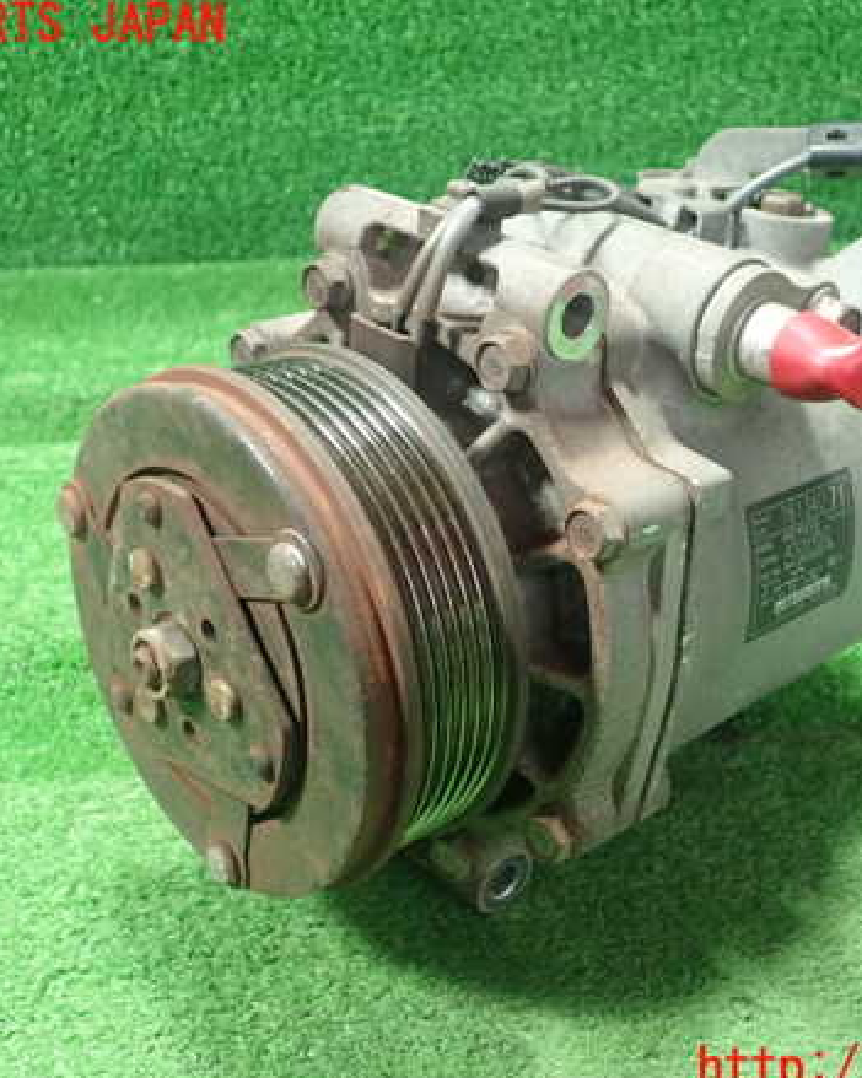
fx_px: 1276
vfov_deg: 45.8
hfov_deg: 37.2
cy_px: 548
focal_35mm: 40
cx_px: 516
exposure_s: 1/100
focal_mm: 5.5
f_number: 2.3
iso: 800
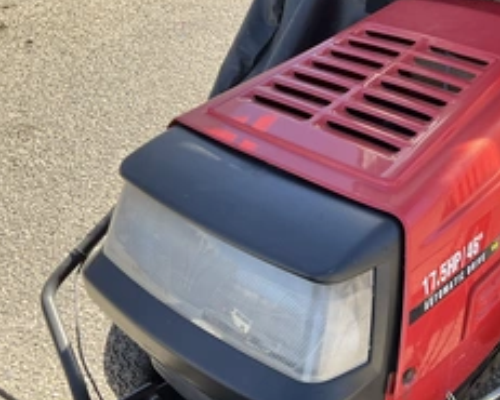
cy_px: 259
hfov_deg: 36.8
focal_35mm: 49
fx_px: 725
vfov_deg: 30.7
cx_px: 398
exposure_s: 1/253
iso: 25
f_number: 1.8
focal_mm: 3
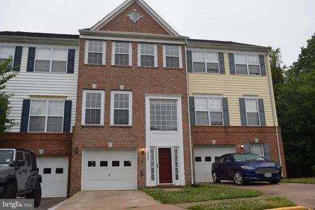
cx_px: 158
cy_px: 105
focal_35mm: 33
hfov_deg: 57.2
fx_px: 289
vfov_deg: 39.9
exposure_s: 1/160
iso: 400
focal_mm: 22
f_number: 6.3
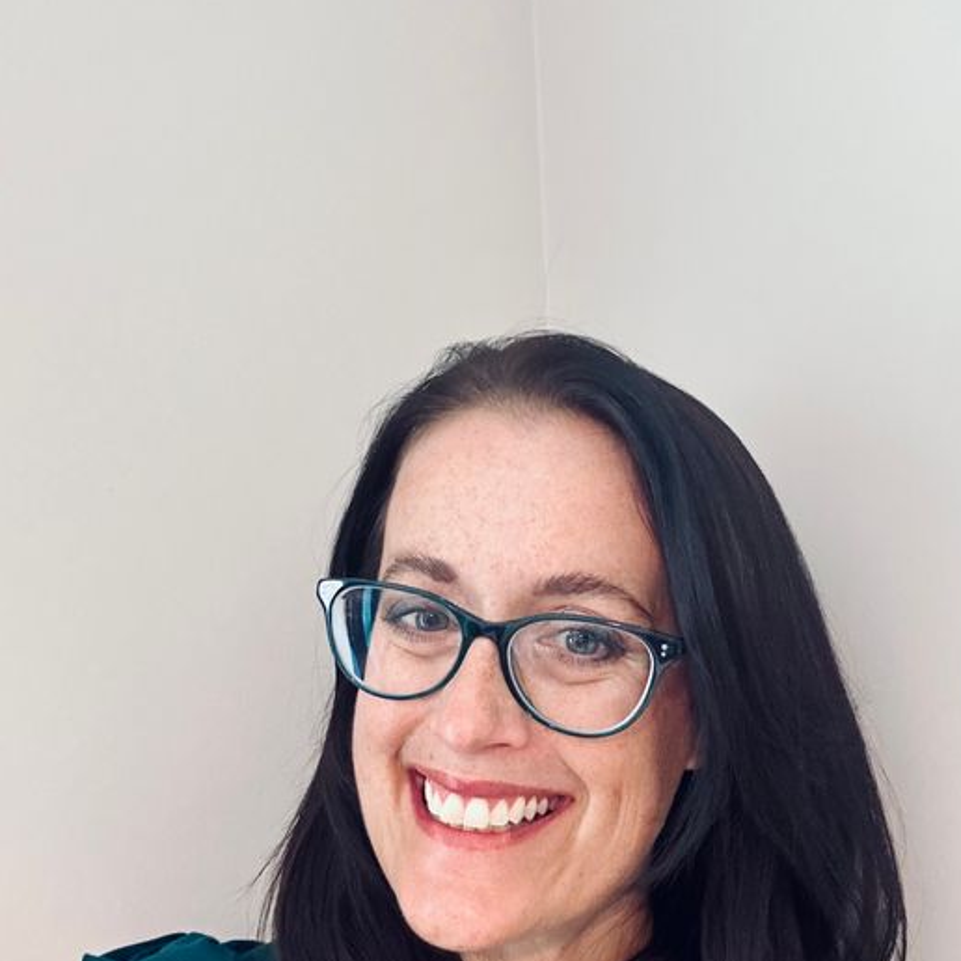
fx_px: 1131
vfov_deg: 45.3
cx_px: 487
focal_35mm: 36
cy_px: 643
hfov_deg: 46.0
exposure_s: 1/33
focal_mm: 2.69
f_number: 1.9
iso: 400
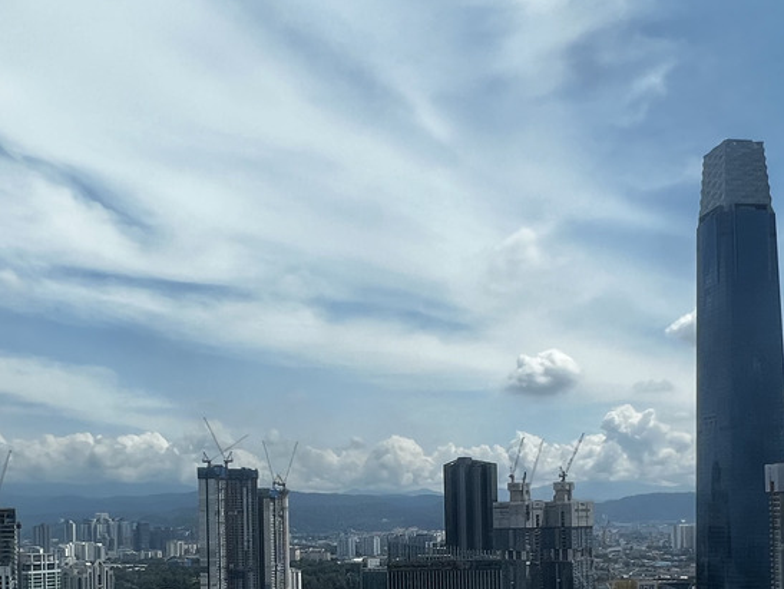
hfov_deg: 48.9
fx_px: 861
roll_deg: +1.6
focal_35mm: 38
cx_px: 390
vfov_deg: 35.8
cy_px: 513
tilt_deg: +0.3
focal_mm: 1.57
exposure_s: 1/1130
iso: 32
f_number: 1.8
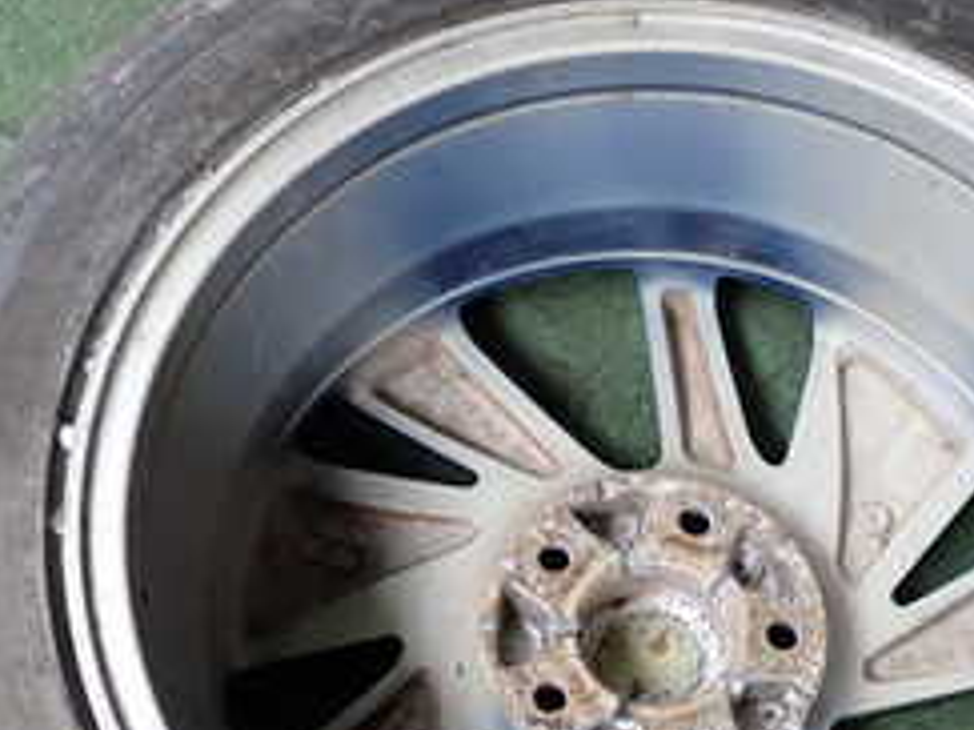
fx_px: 2081
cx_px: 617
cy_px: 634
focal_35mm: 74
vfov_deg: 19.6
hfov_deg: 26.2
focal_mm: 5.4
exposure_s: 1/125
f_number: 2.3
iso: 125
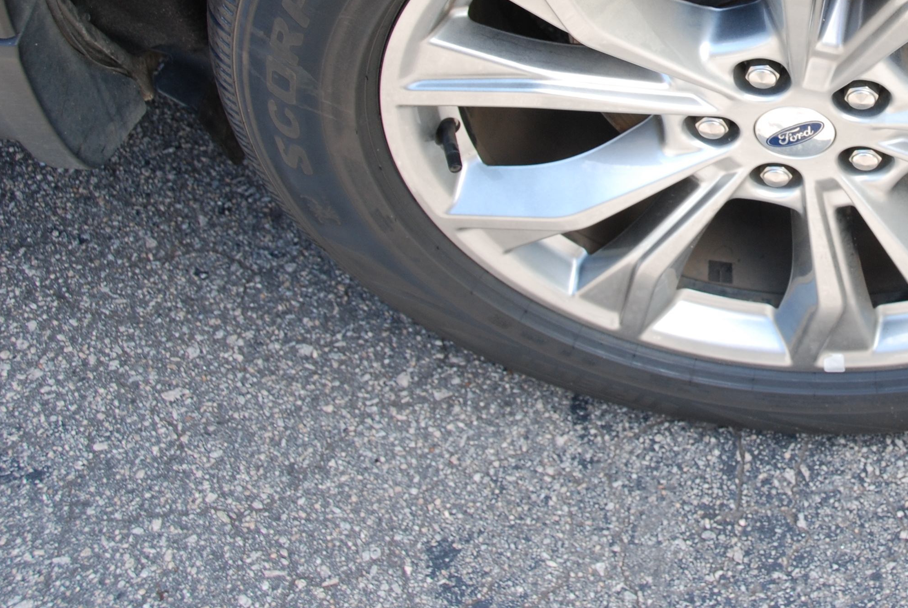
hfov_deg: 29.8
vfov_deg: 20.8
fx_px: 1616
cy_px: 55
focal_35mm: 64
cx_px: 849
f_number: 5.6
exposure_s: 1/125
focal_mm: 22
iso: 180
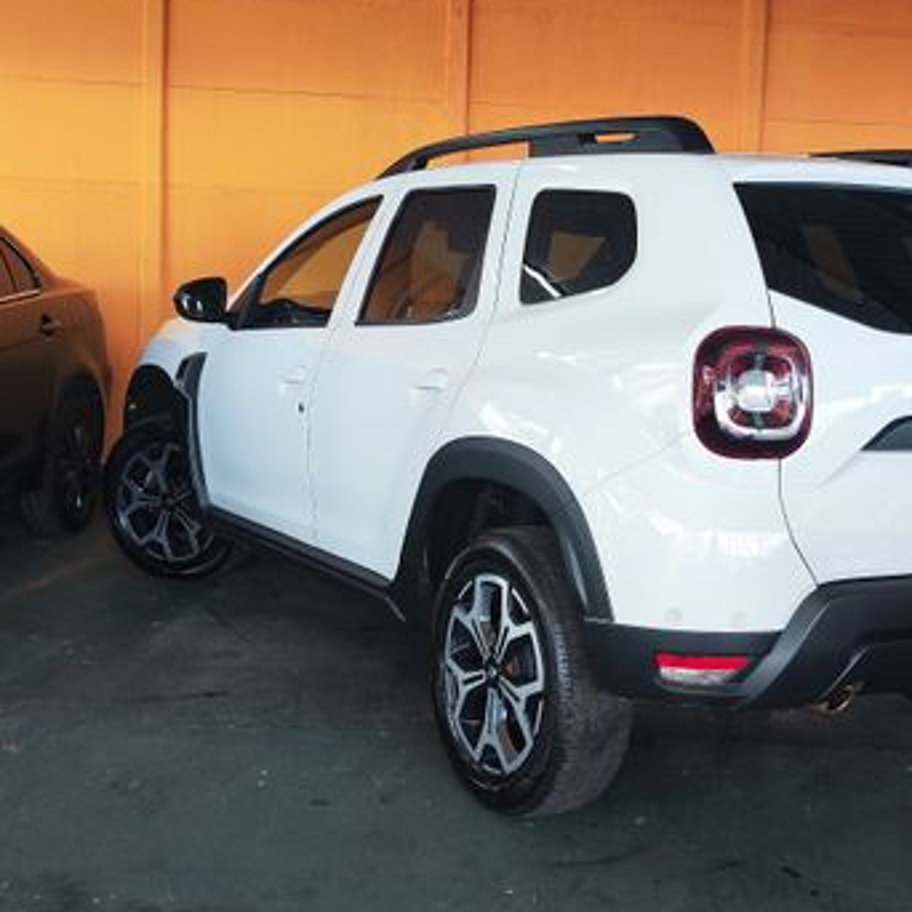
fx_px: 835
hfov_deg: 56.4
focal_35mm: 28
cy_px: 453
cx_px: 584
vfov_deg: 57.3
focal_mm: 7.01
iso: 209
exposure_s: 1/120
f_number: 1.69
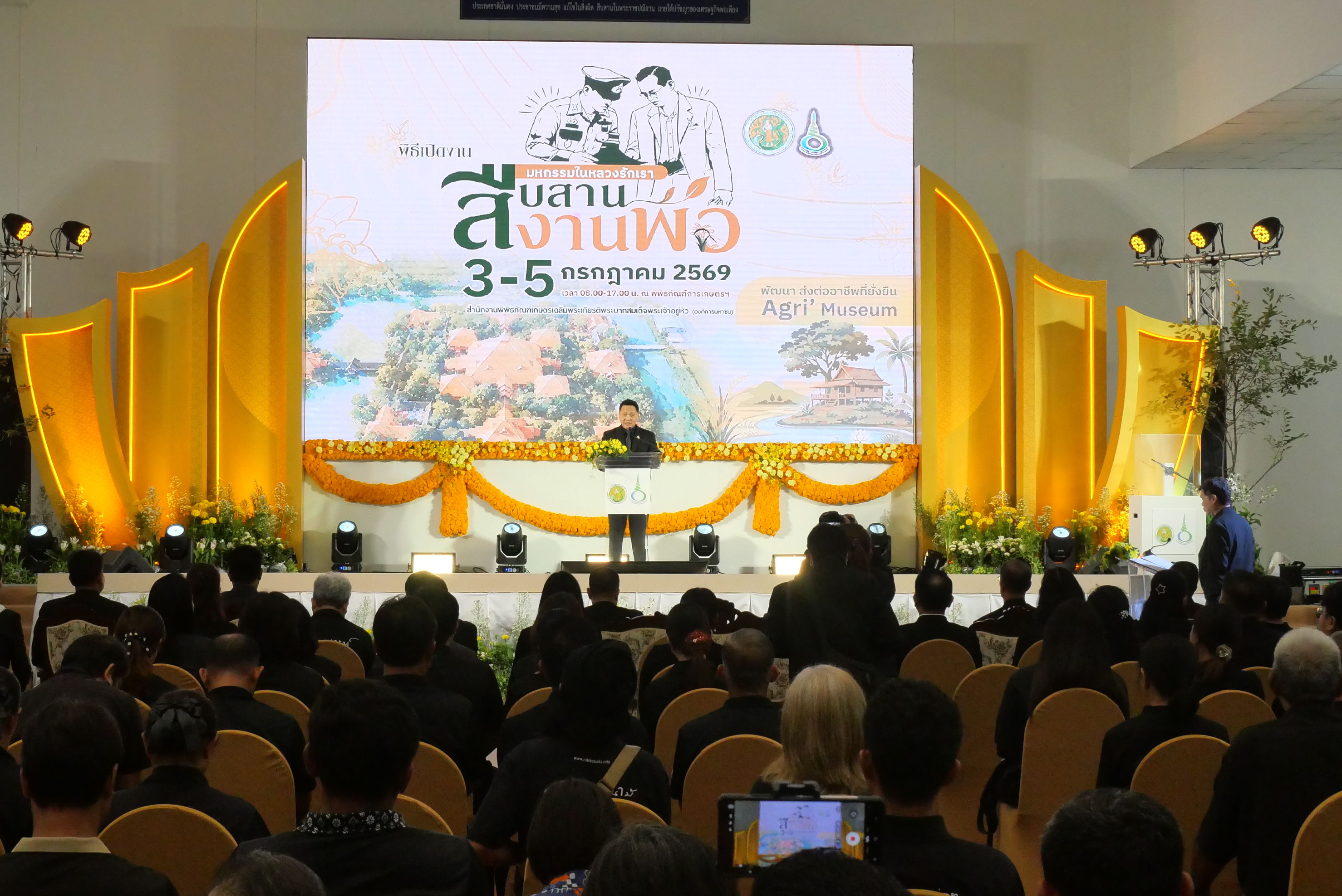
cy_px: 405
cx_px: 611
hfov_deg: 33.9
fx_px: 2201
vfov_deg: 23.0
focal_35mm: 59
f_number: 8
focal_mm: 23
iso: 2500
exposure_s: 1/200
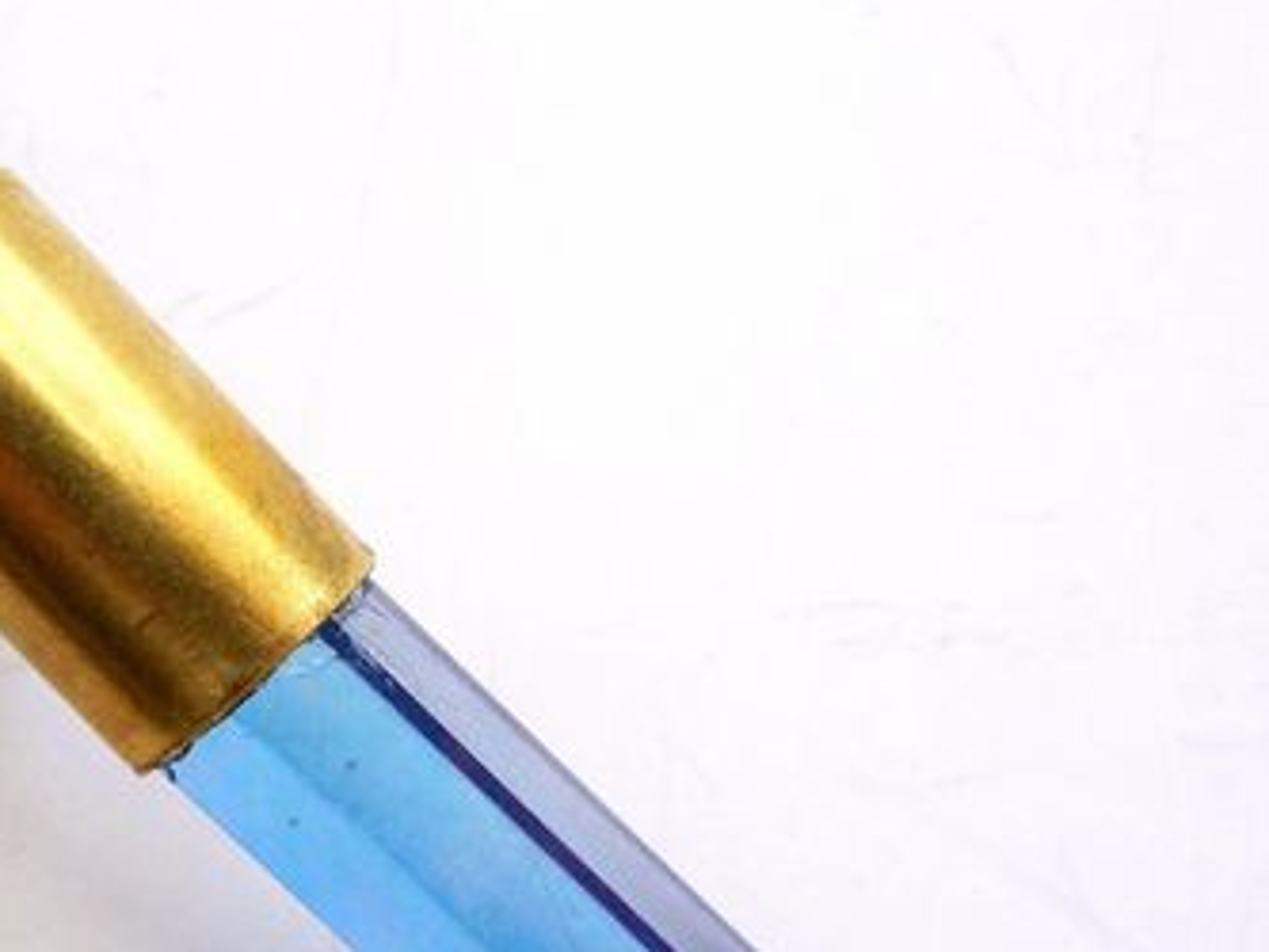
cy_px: 453
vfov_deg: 20.5
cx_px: 149
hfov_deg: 26.2
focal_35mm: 72
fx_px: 2640
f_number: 3.5
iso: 224
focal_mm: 5.4
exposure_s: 1/30
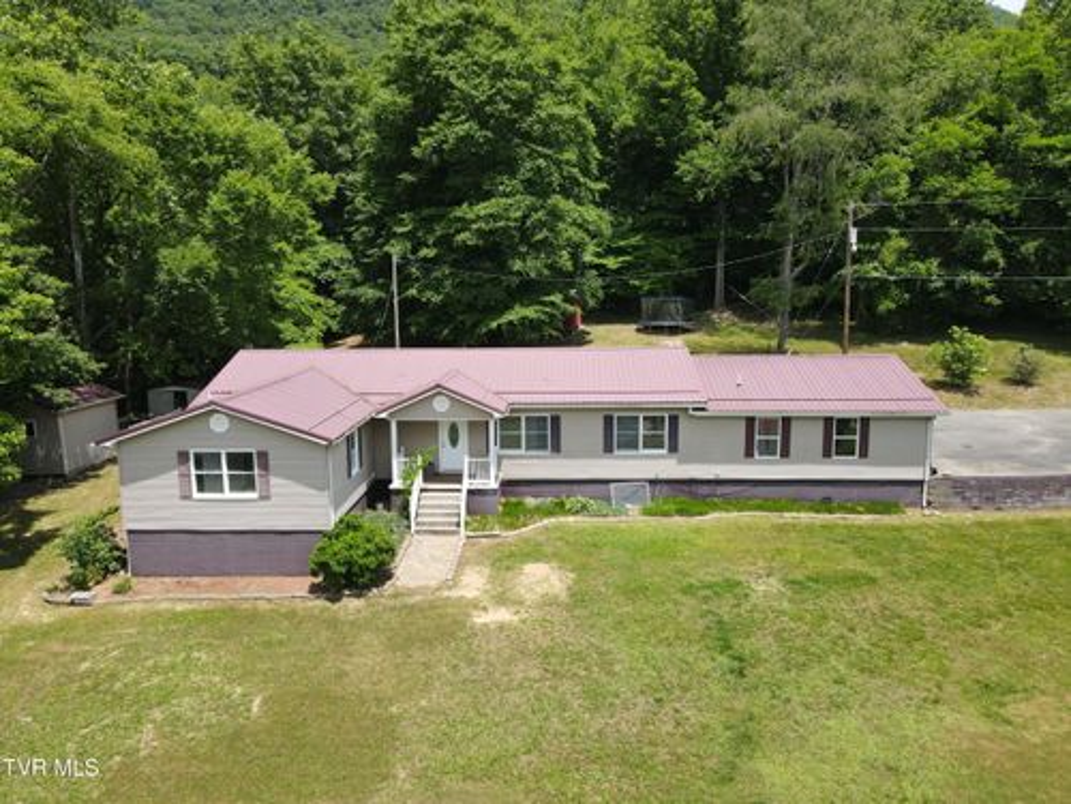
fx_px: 743
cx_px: 536
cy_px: 402
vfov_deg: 56.8
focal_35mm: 24
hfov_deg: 71.6
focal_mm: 4.5
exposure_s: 1/400
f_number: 2.8
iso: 100
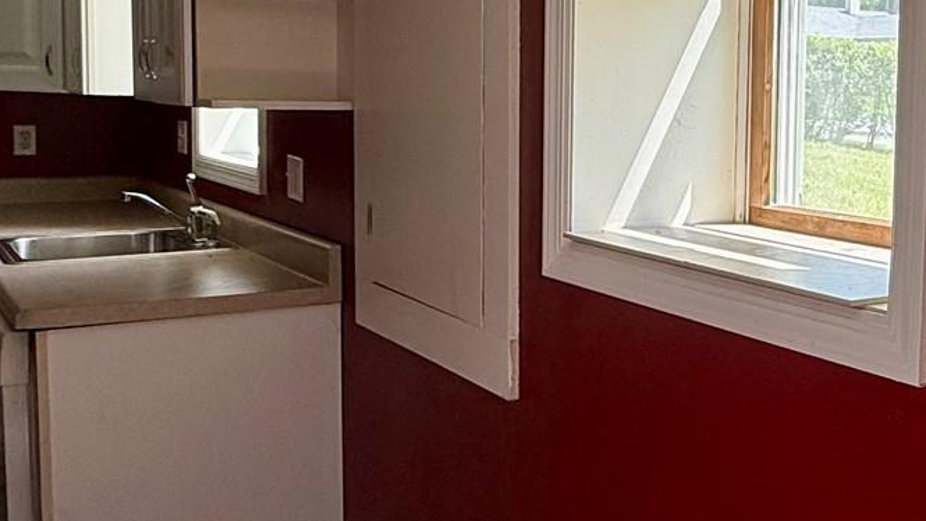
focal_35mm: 47
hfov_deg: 40.8
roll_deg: -1.6
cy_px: 174
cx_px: 809
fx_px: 1154
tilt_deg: -3.4
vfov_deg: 25.3
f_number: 2.2
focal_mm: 2.22
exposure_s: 1/99
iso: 64
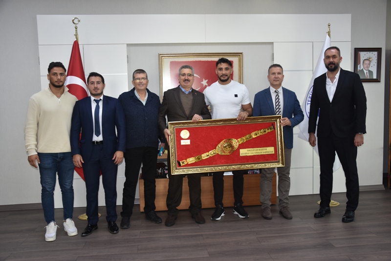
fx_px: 358
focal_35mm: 33
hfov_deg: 57.2
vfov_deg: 40.0
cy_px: 130
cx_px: 196
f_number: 3.8
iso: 400
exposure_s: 1/100
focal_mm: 22
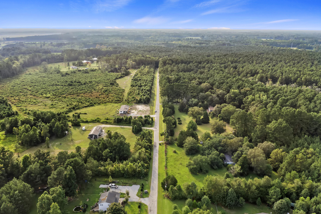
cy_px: 107
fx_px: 250
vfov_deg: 46.4
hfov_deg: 65.5
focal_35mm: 28
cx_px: 160
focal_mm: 10.26
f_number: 4
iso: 100
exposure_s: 1/100
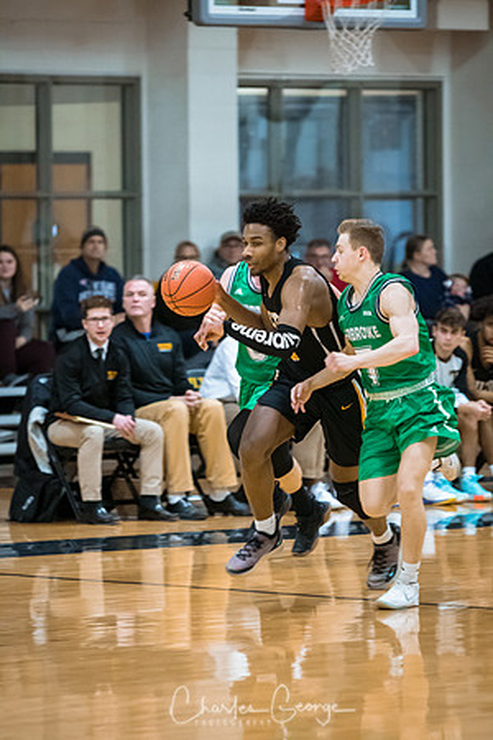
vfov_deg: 8.3
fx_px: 5084
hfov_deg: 5.6
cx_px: 246
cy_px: 370
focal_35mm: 248
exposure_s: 1/400
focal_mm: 165
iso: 3200
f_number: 2.8
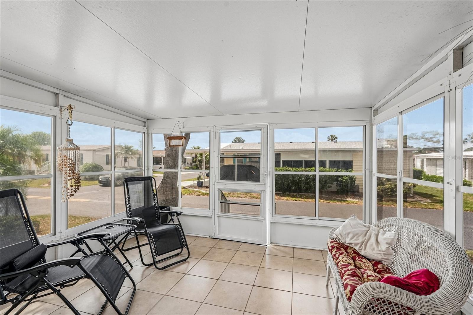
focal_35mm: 16
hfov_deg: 96.7
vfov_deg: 73.7
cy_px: 158
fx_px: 210
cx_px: 236
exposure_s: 1/100
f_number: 8
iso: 400
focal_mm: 16
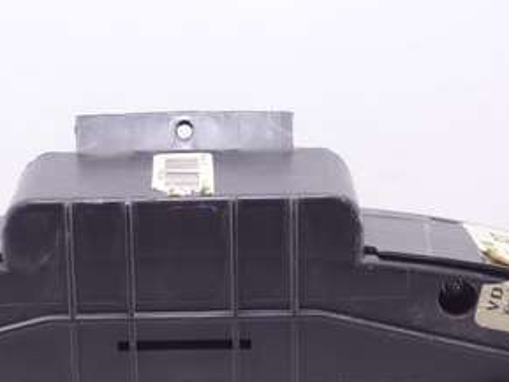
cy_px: 387
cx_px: 195
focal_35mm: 120
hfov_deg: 16.4
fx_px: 1765
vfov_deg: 12.2
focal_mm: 17.6
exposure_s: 1/50
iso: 200
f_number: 3.2
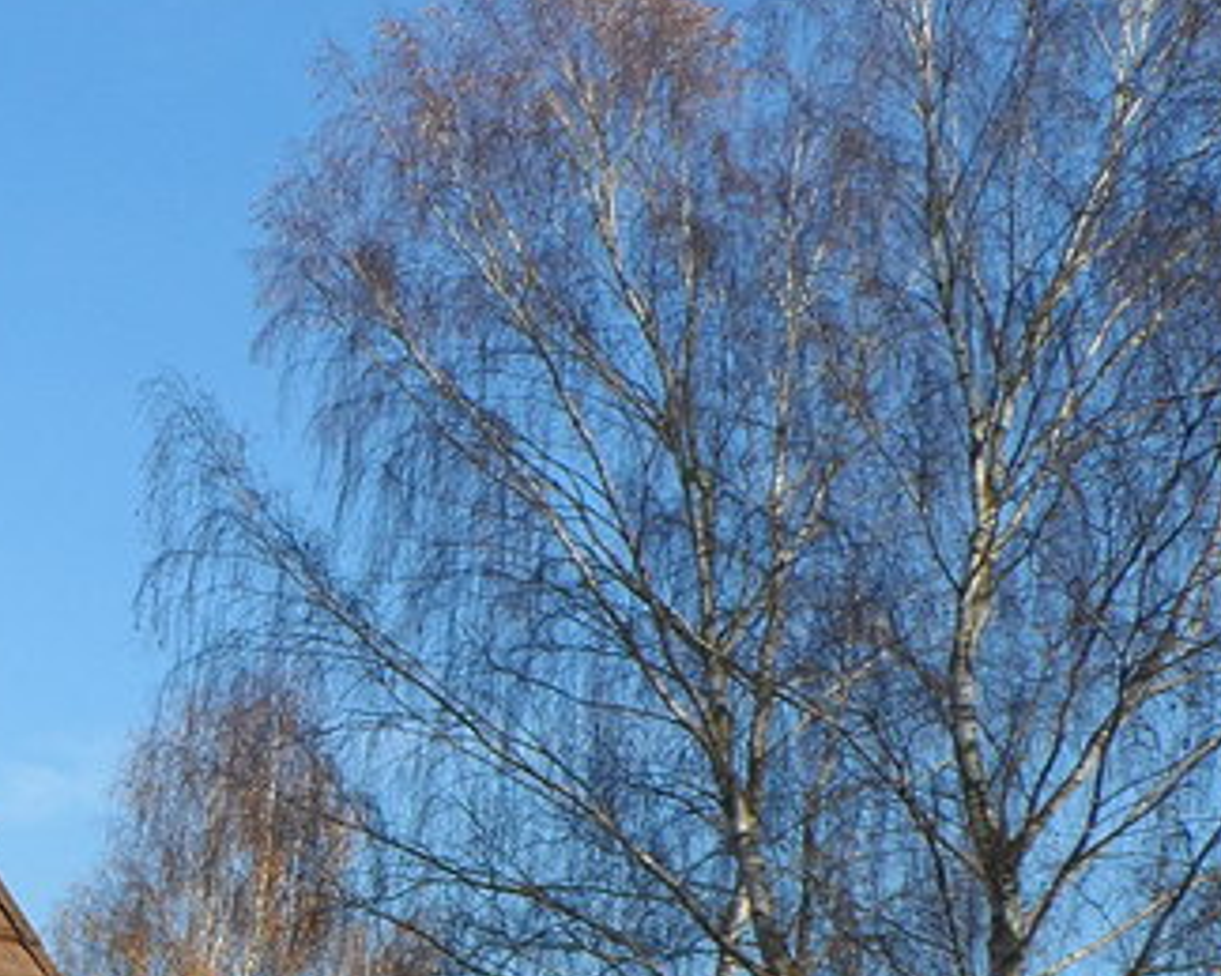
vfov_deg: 22.7
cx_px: -350
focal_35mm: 65
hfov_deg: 25.3
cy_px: 948
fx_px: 2348
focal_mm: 4
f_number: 4.5
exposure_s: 1/350
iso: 80
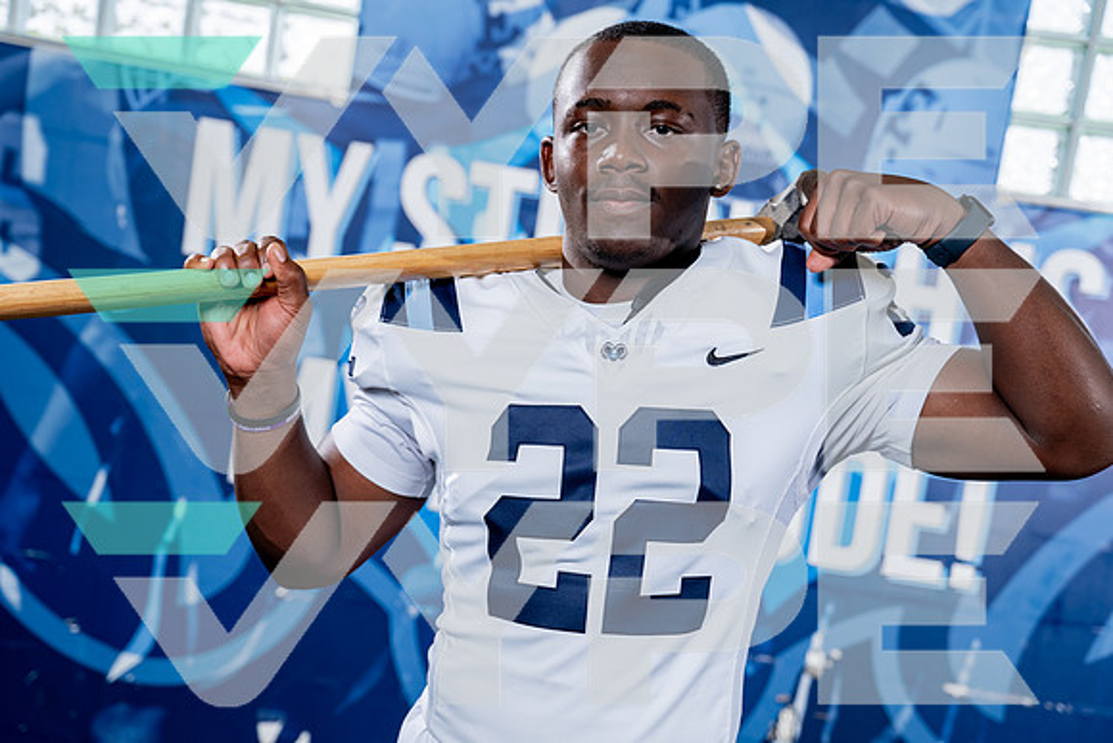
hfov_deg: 34.6
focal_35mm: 58
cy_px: 372
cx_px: 556
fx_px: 1789
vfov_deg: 23.4
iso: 100
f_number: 4
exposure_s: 1/250
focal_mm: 56
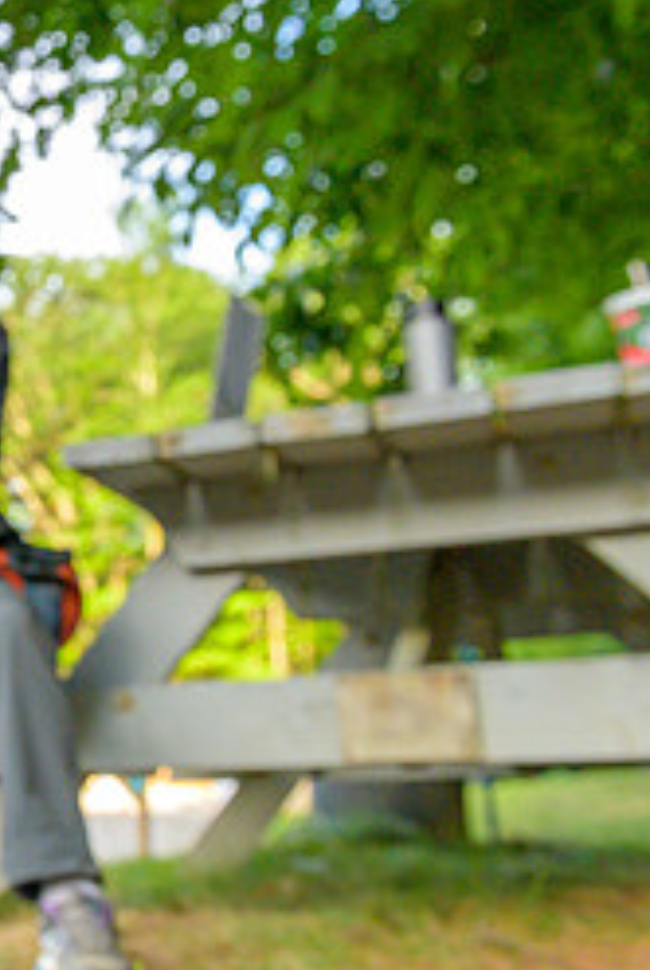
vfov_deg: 35.5
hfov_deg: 19.9
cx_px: -403
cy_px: 548
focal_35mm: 56
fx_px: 1512
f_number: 5.6
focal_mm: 24
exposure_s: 1/1000
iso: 3200
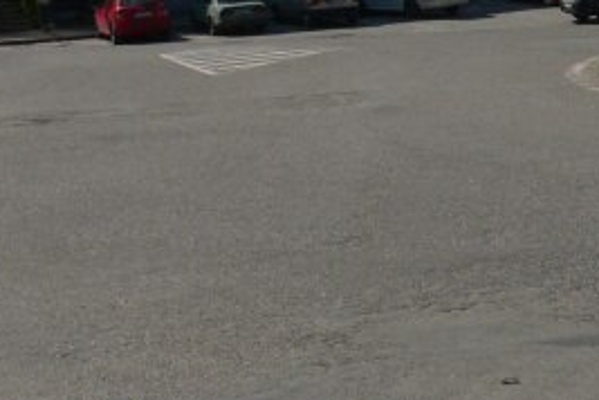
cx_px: 684
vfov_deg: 11.5
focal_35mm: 112
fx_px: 1863
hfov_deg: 17.5
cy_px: -261
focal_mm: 6
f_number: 5.6
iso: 80
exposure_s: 1/500
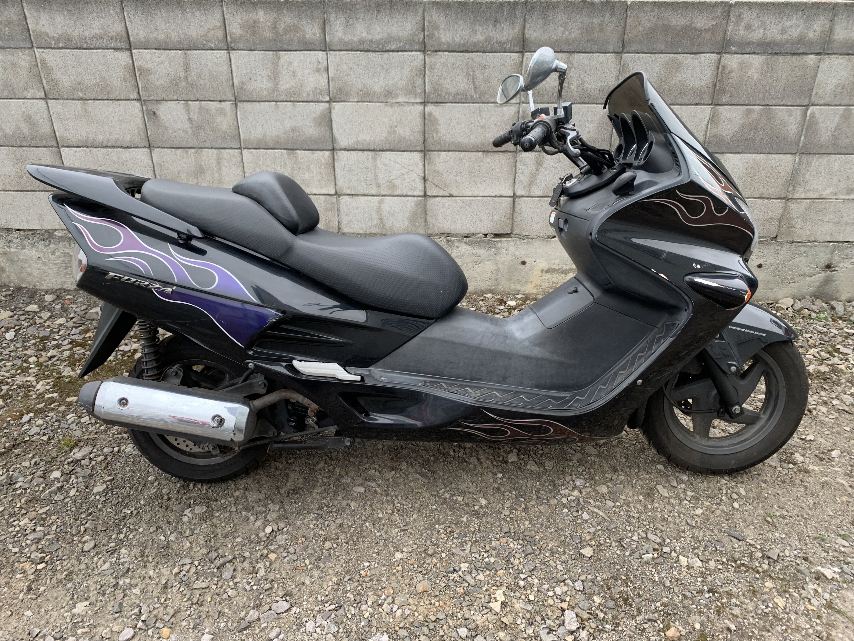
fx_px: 641
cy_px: 320
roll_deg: +1.3
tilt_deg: -27.9
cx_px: 427
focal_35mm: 26
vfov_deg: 53.1
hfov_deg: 67.3
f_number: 1.8
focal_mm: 4.25
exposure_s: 1/122
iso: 25
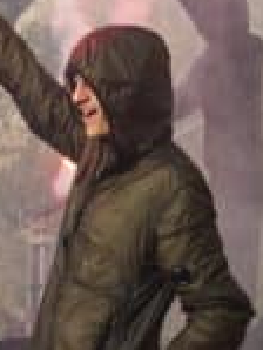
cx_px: -214
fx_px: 1912
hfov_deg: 7.6
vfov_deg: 10.4
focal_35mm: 189
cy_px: 76
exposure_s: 1/160
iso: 80
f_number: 8
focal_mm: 49
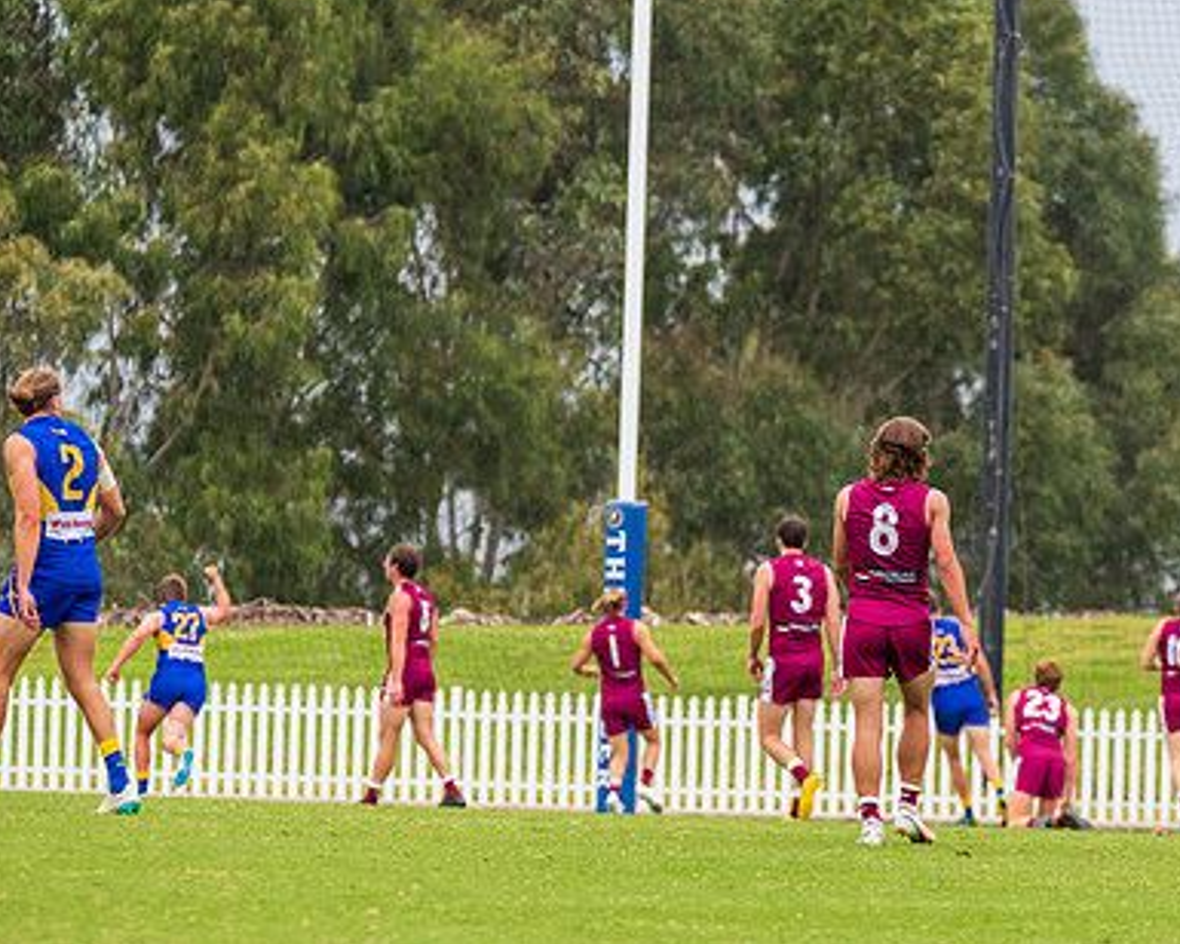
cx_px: 927
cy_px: 594
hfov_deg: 3.6
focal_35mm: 531
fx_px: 18544
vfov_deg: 2.9
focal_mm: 350
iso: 1000
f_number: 9
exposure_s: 1/1250
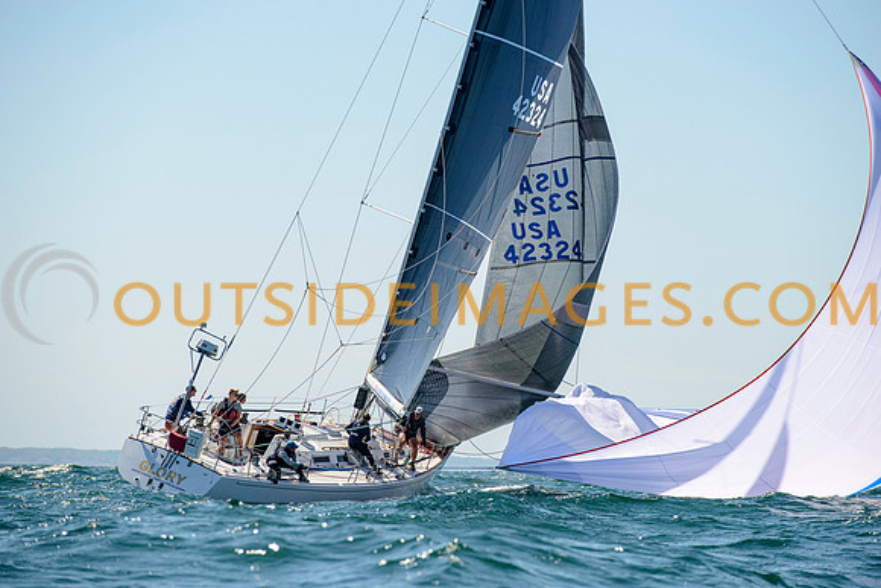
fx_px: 4977
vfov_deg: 6.8
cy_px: 294
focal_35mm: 203
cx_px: 440
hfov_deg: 10.1
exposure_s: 1/2000
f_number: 5.6
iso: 250
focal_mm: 200
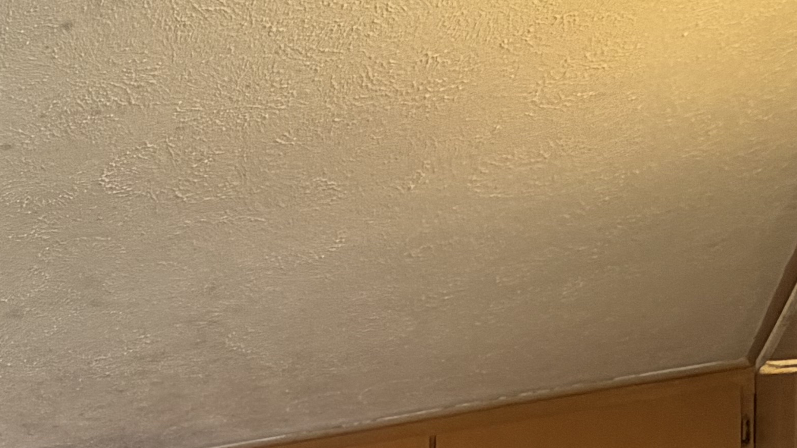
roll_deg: +0.2
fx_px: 1183
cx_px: -285
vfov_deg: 17.4
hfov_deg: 28.9
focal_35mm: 56
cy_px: 813
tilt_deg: +0.0
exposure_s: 1/60
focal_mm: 2.22
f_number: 2.2
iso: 200
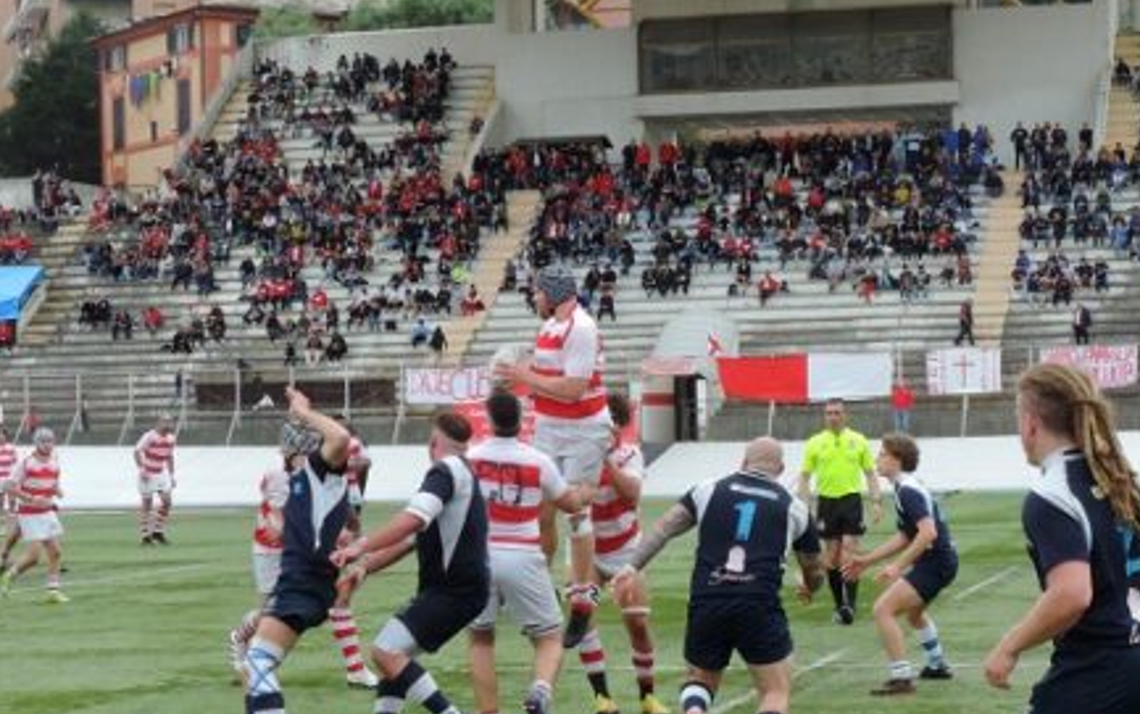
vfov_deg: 13.9
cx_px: 748
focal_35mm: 94
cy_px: 416
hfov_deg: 22.0
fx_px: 2922
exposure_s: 1/400
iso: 400
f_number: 7.4
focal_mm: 10.7
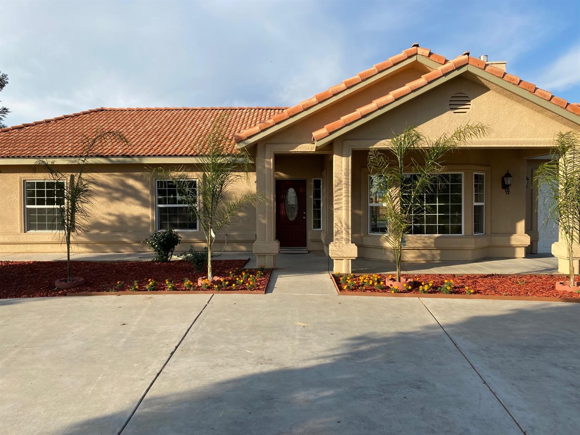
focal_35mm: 26
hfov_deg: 67.3
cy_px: 218
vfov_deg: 53.0
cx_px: 290
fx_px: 435
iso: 32
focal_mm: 4.25
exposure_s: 1/1754
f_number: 1.8
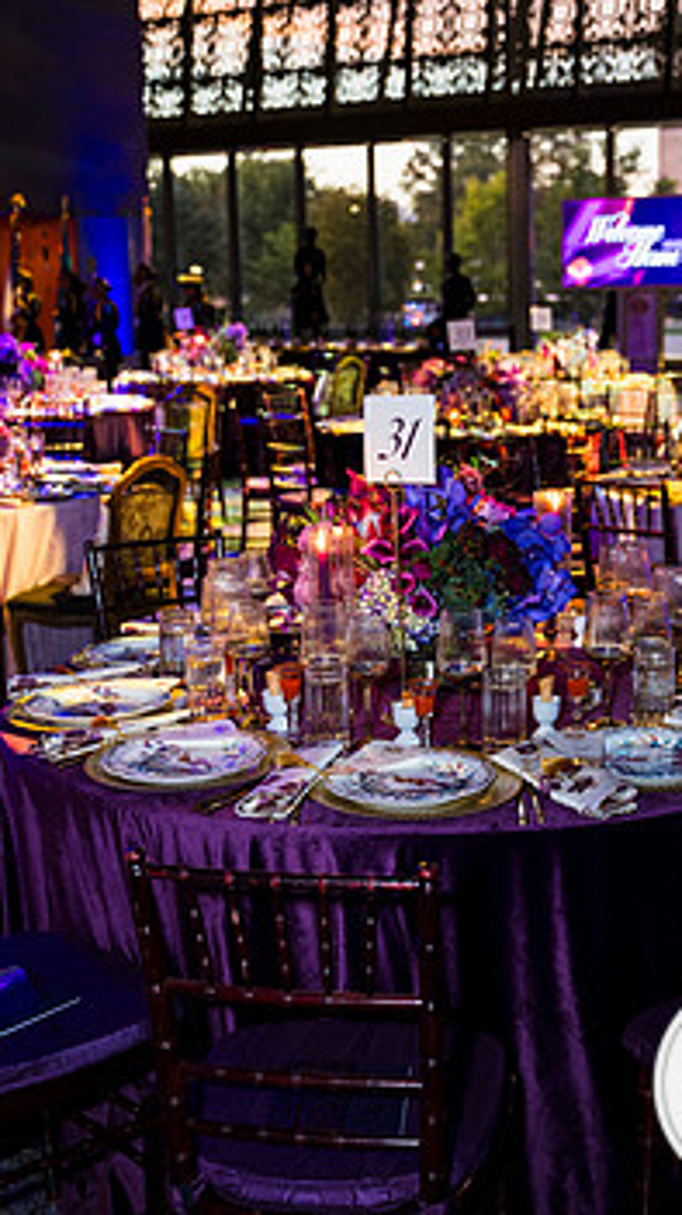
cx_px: 478
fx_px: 1514
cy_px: 530
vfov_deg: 43.7
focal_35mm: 47
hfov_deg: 25.2
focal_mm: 35
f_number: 3.2
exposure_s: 1/50
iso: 800
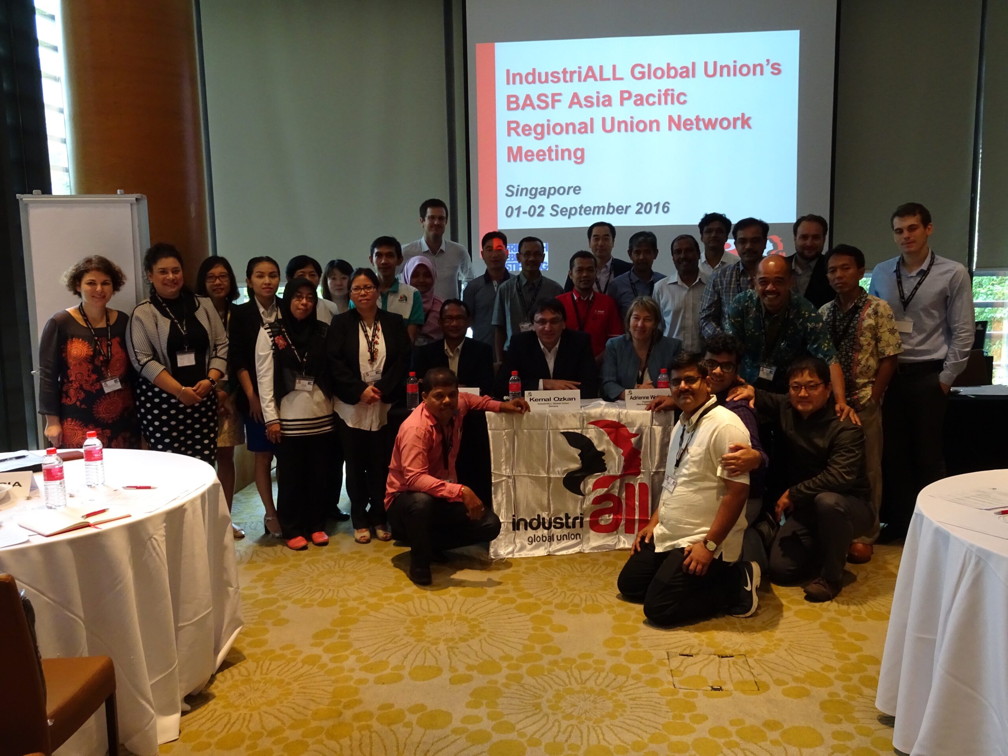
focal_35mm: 30
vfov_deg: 46.8
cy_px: 378
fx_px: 874
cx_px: 504
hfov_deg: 60.0
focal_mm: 5.09
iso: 320
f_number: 3.5
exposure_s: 1/30
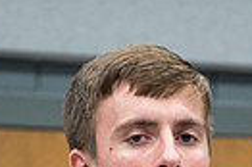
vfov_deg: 4.3
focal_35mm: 311
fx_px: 2174
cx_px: 160
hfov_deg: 6.6
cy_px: 354
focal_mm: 70
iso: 1250
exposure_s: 1/160
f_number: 2.8
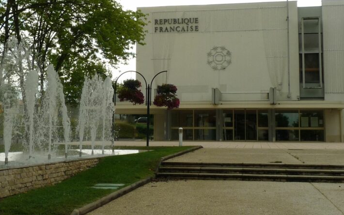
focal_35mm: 55
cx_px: 159
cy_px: 83
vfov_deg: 23.5
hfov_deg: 36.9
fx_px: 516
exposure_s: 1/250
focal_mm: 4.8
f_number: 5.6
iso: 100
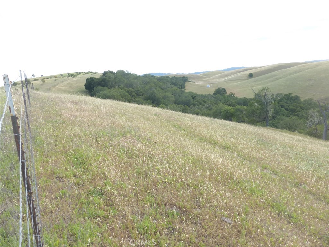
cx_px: 164
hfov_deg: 71.6
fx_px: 228
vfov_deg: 56.8
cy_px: 124
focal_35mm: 24
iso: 100
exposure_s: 1/200
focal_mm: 4.3
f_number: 4
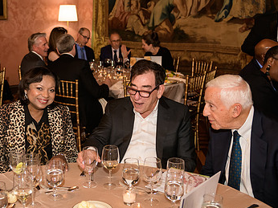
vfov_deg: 29.1
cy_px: 106
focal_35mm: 50
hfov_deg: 37.8
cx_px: 94
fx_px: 401
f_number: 3.2
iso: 1000
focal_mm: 31
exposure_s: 1/125
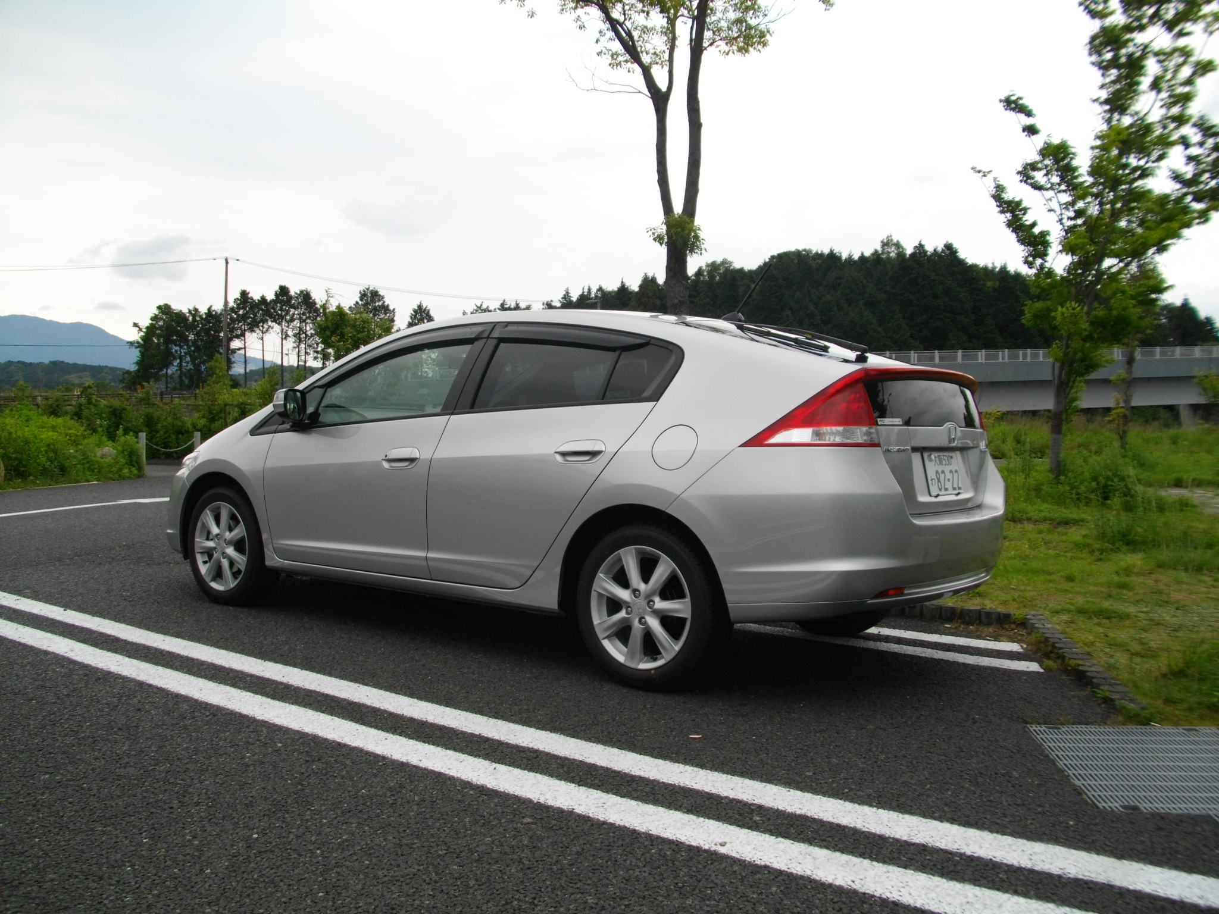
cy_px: 457
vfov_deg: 44.2
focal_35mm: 32
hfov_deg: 56.8
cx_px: 610
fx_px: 1127
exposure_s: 1/250
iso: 100
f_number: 2.9
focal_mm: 5.7
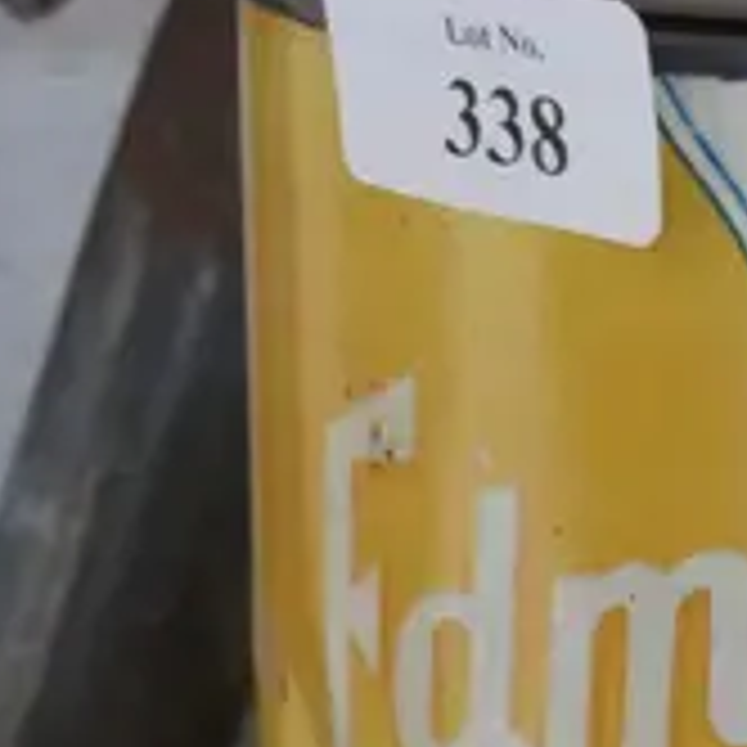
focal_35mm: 196
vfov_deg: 8.9
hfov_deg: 8.3
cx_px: 1719
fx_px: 4785
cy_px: 362
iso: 3200
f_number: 4
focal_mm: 18
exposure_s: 1/60
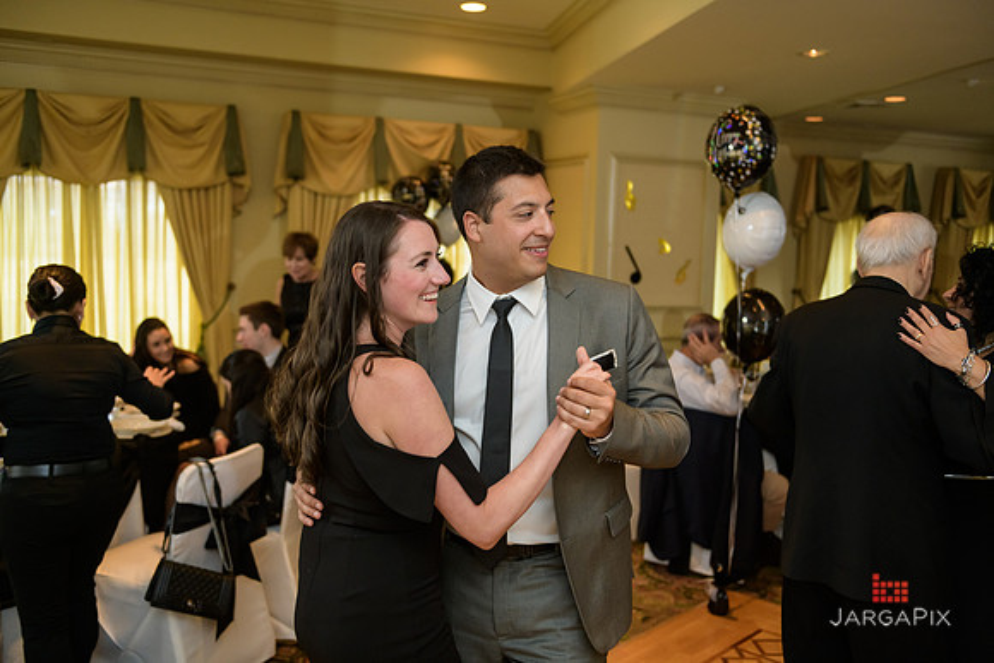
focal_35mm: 35
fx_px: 967
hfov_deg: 54.4
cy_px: 332
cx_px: 497
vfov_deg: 37.9
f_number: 2.8
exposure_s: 1/125
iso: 1000
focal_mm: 35
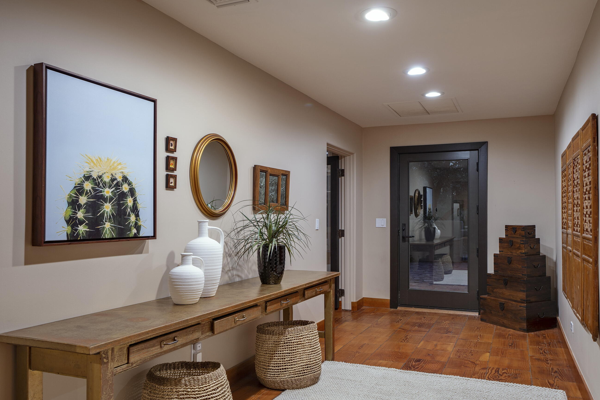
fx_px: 433
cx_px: 302
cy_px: 209
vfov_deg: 49.5
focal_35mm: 26
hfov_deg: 69.4
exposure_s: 1/2
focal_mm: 24
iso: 200
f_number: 7.1
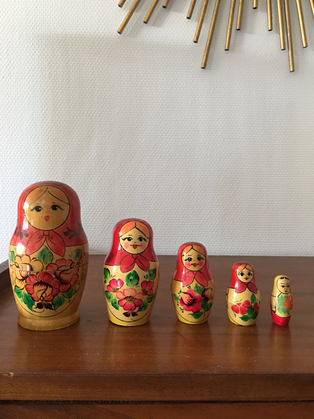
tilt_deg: -3.5
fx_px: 351
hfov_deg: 48.2
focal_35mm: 29
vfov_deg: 61.7
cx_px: 157
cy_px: 210
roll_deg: -1.2
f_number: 2.2
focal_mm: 4.15
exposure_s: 1/10
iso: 80
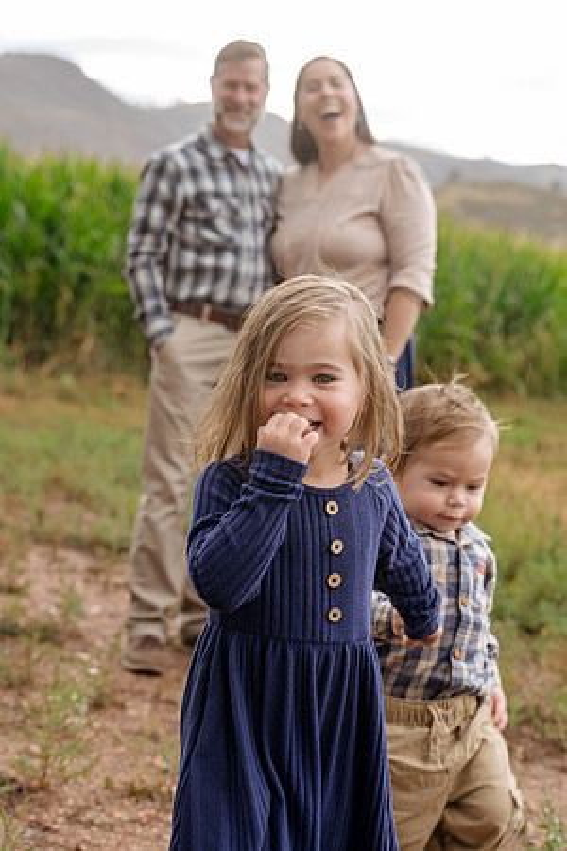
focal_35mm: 70
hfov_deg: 19.5
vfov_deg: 28.8
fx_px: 1654
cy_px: 426
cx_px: 284
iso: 200
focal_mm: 70
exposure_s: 1/125
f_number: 5.6
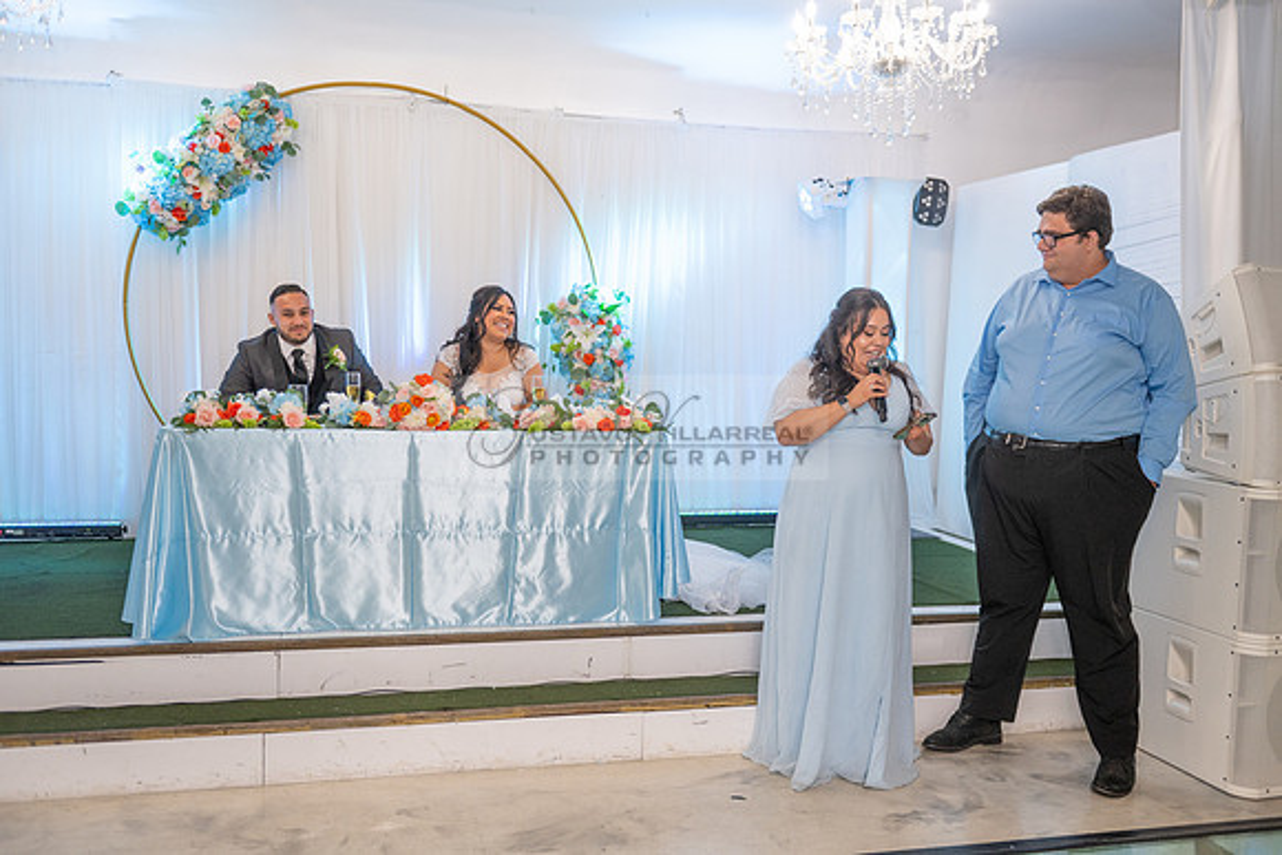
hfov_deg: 55.8
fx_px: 1211
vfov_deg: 38.9
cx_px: 641
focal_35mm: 34
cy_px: 428
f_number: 3.2
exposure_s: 1/160
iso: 1000
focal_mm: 34
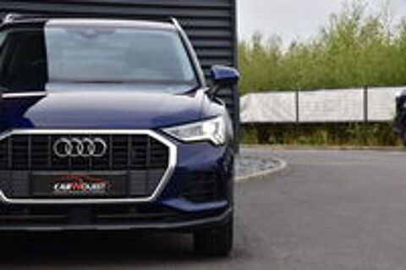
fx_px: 1267
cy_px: 135
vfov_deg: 12.2
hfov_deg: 18.2
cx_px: 203
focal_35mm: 112
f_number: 9
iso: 400
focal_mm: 75
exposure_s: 1/160
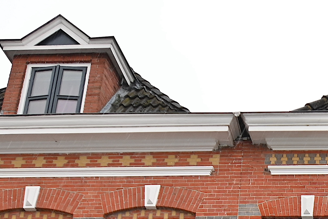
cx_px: 418
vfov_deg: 14.9
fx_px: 701
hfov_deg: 23.5
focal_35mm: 77
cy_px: 418
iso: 200
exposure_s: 1/80
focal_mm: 13
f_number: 4.5
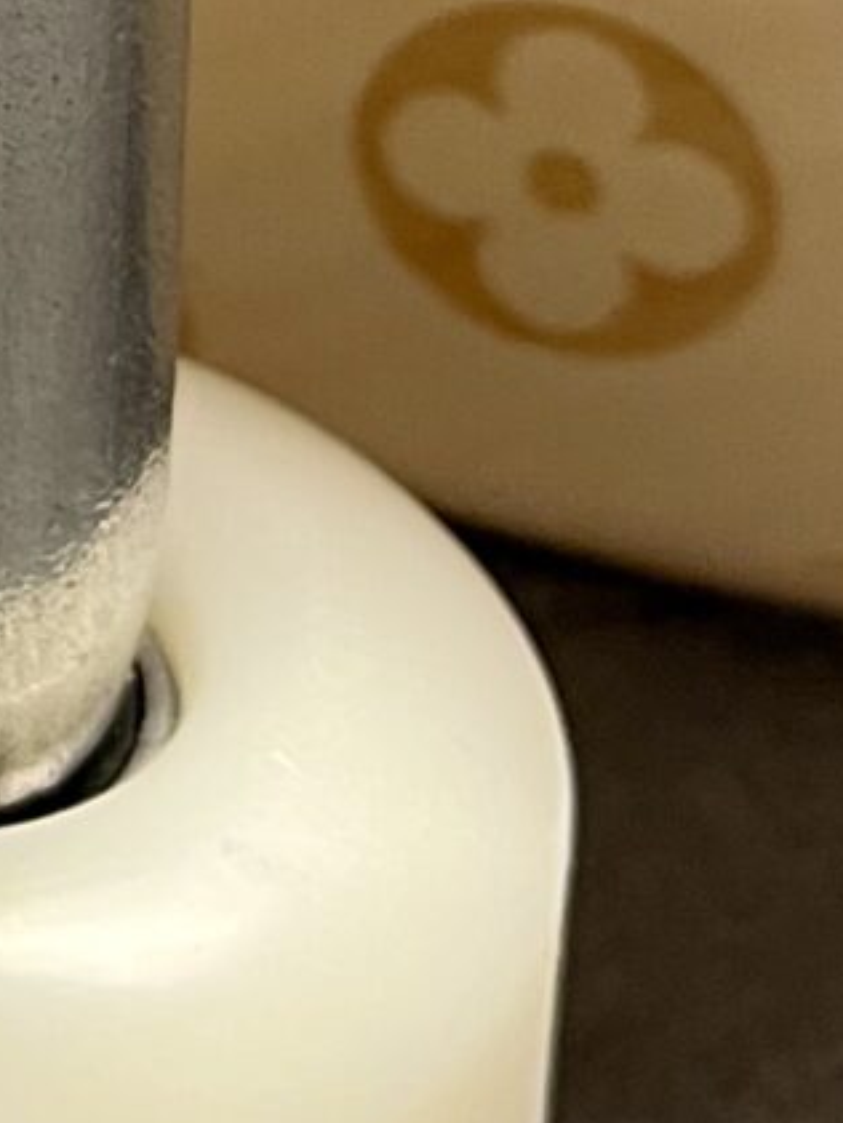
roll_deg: +0.8
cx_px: -659
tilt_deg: -24.3
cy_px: -987
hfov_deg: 9.3
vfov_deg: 11.8
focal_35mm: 152
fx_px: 4933
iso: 200
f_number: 1.6
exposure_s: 1/50
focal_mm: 5.1
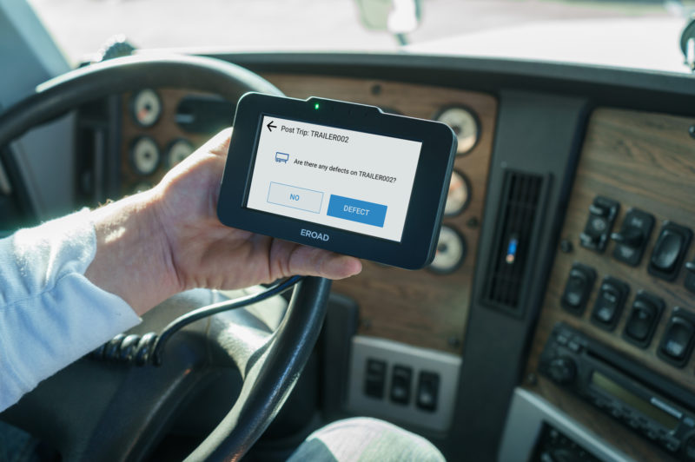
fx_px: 559
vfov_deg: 44.9
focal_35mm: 29
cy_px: 231
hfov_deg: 63.7
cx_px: 348
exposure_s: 1/80
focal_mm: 29
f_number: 3.5
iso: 50
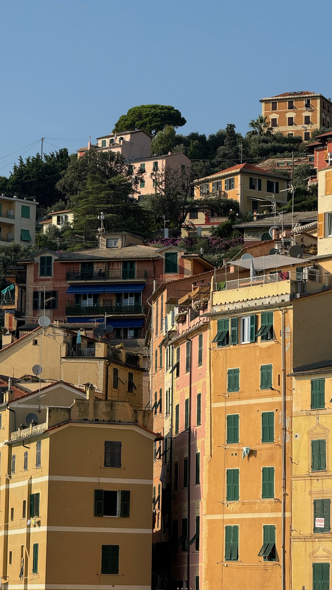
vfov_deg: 16.4
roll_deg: -1.5
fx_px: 2050
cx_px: 158
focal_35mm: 131
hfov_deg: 9.3
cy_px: 295
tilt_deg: +10.1
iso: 50
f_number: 2.8
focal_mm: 15.66
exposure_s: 1/1368
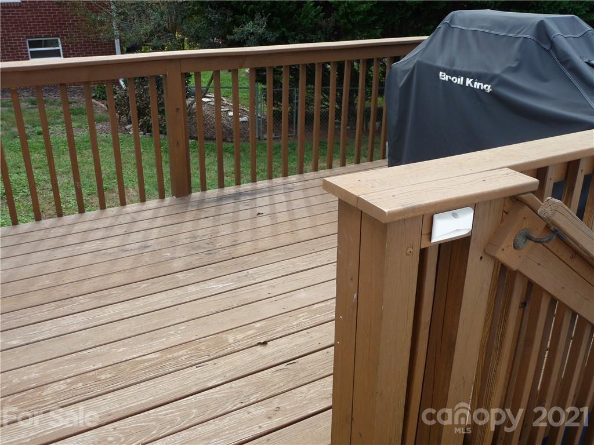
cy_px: 222
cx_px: 297
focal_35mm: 32
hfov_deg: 56.8
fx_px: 549
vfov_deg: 44.2
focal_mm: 5.3
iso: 100
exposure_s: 1/200
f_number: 3.5
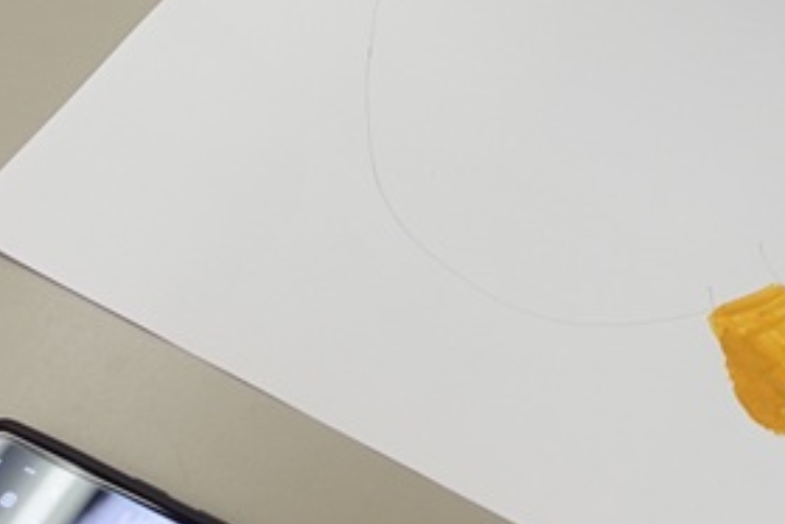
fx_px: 1636
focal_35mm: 75
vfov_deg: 17.1
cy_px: -156
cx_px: 756
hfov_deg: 25.8
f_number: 2.8
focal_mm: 9.4
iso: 125
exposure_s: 1/50
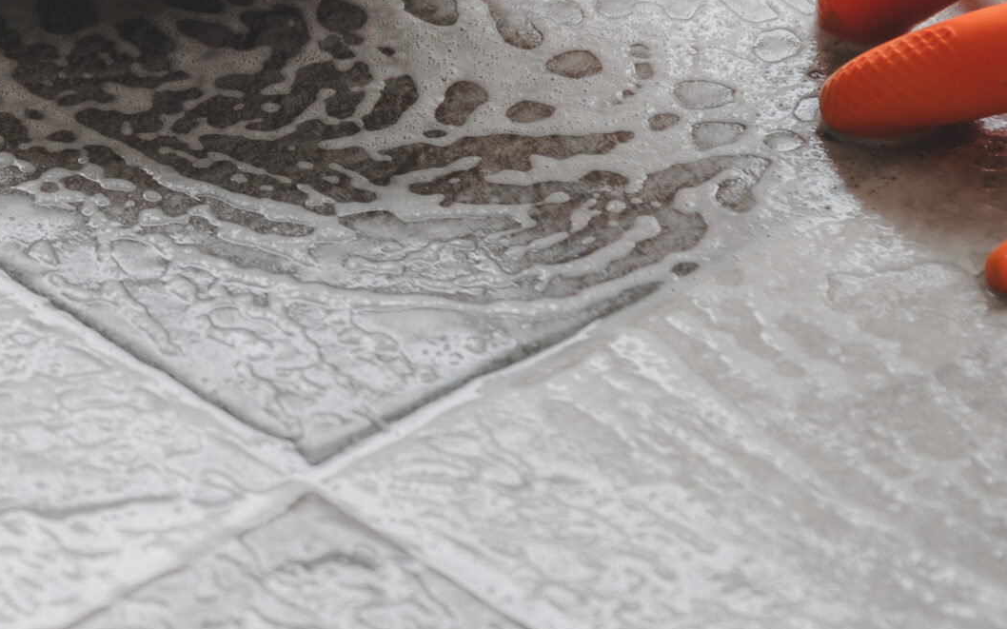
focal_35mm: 259
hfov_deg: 8.1
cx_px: 276
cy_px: -59
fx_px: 7107
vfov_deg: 5.1
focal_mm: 70
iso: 200
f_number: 4.5
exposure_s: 1/60
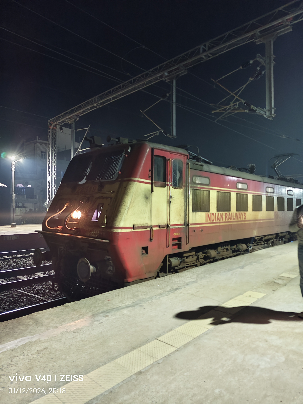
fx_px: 280
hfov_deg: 56.8
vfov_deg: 71.6
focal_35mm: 24
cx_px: 152
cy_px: 202
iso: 2901
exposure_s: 1/14.3
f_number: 1.88
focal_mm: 5.56
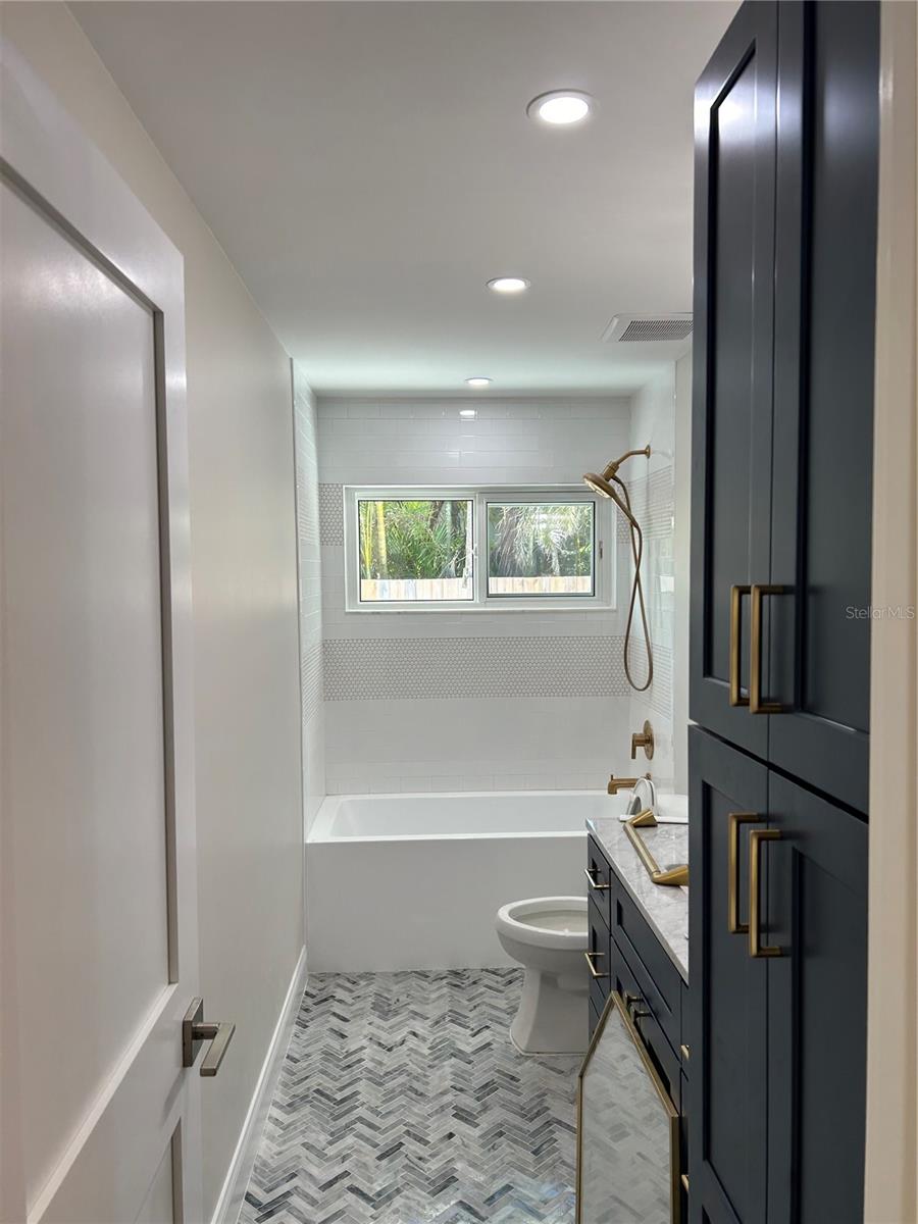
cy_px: 612
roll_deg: +0.8
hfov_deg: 53.1
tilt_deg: -2.1
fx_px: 919
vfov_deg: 67.3
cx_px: 459
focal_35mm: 26
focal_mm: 5.7
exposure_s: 1/120
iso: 40
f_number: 1.5
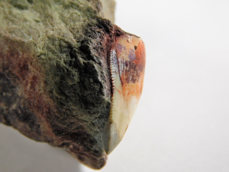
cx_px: 114
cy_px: 86
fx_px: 1125
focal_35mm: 170
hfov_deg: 11.6
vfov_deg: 8.7
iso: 125
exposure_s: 1/125
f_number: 5.3
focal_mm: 30.1
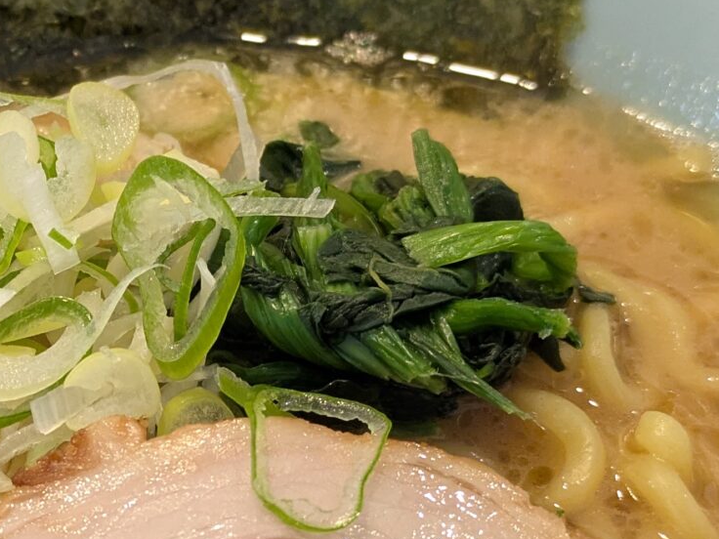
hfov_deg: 22.2
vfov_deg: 17.0
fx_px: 1807
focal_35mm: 87
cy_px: 335
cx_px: 148
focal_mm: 5.43
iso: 504
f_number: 1.89
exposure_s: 1/100
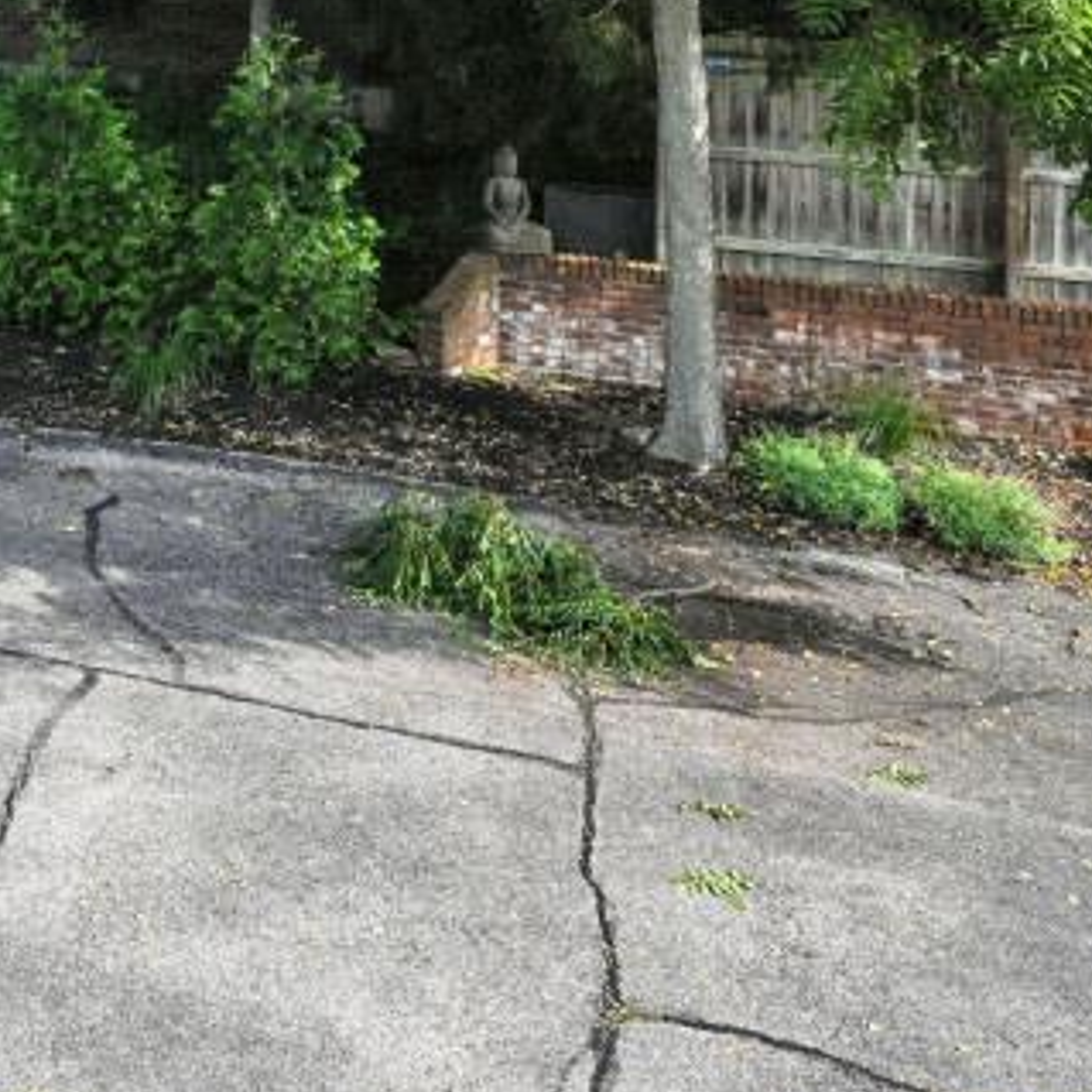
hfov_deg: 23.4
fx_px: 1999
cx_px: -613
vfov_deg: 27.0
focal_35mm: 56
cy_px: -223
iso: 100
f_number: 6.3
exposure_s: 1/320
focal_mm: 14
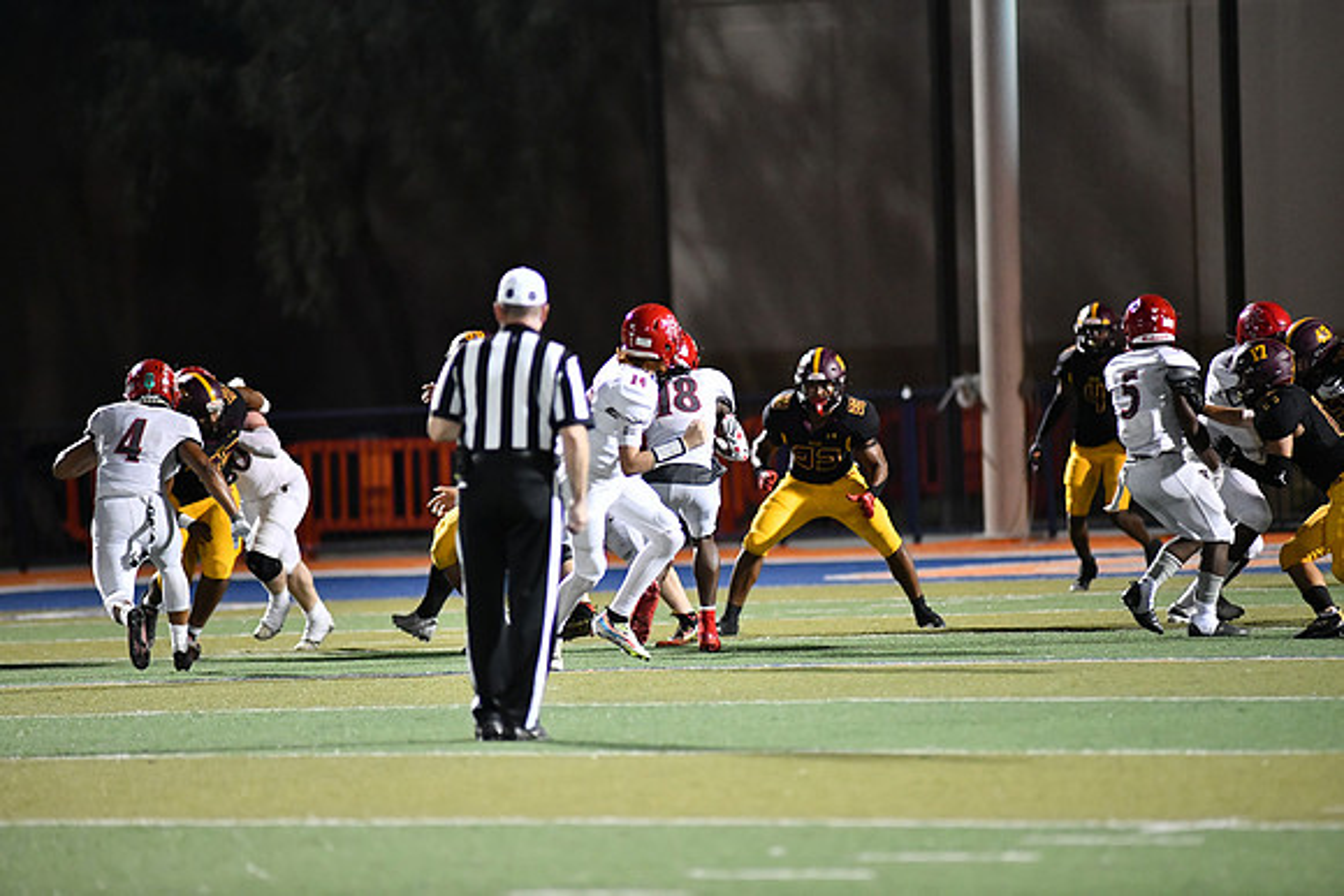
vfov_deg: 4.6
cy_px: 448
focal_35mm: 300
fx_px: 11202
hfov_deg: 6.9
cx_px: 672
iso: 6400
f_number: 2.8
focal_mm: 300
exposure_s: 1/1000
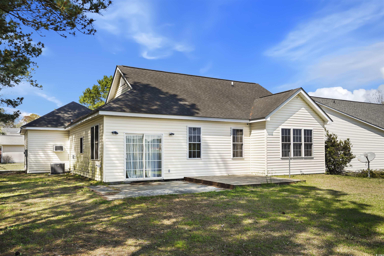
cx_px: 192
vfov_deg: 45.0
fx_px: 309
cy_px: 128
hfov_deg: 63.7
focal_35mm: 29
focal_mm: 29
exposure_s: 1/125
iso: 100
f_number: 8
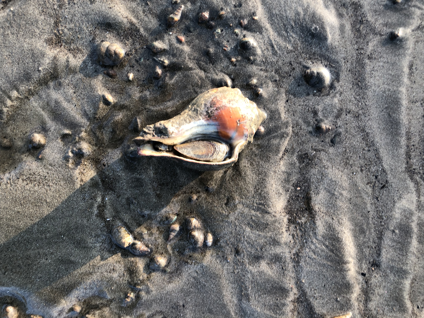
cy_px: 159
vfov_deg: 49.7
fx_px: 343
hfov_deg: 63.4
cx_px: 212
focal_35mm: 28
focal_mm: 3.99
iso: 20
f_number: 1.8
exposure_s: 1/121
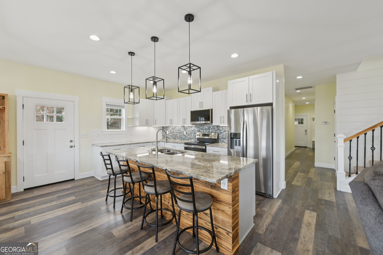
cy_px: 128
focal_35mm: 14
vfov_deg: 81.2
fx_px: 149
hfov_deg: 104.3
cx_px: 192
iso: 400
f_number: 8
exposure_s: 1/60
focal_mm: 14
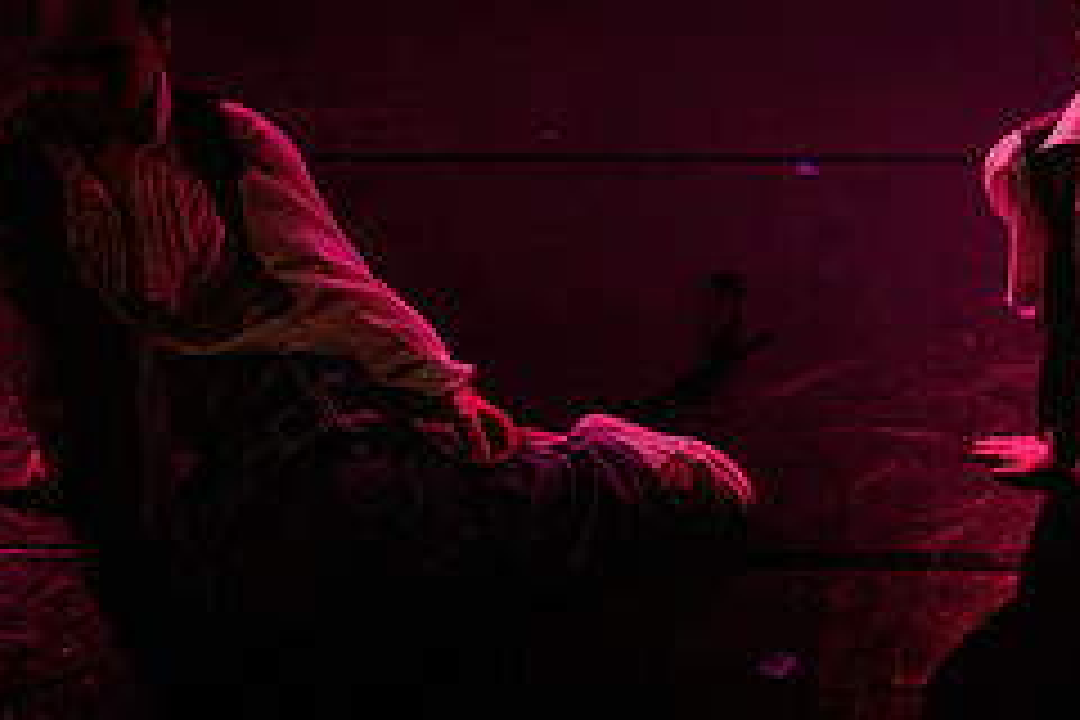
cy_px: 203
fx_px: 2010
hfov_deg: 29.2
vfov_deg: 20.2
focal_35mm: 67
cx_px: 918
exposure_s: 1/300
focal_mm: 24
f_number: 2.8
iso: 2500
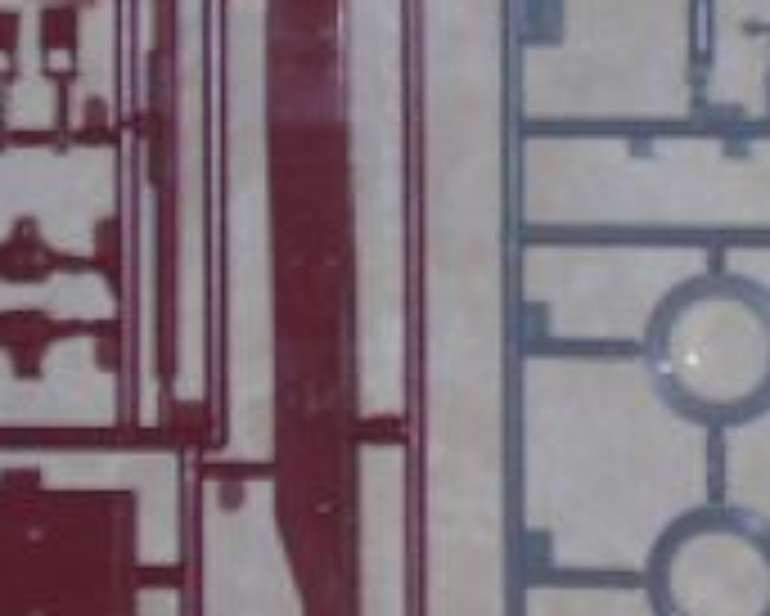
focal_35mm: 333
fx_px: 7593
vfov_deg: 4.6
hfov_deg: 5.8
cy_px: -166
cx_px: 347
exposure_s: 1/60.1
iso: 100
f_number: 4.3
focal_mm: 13.7
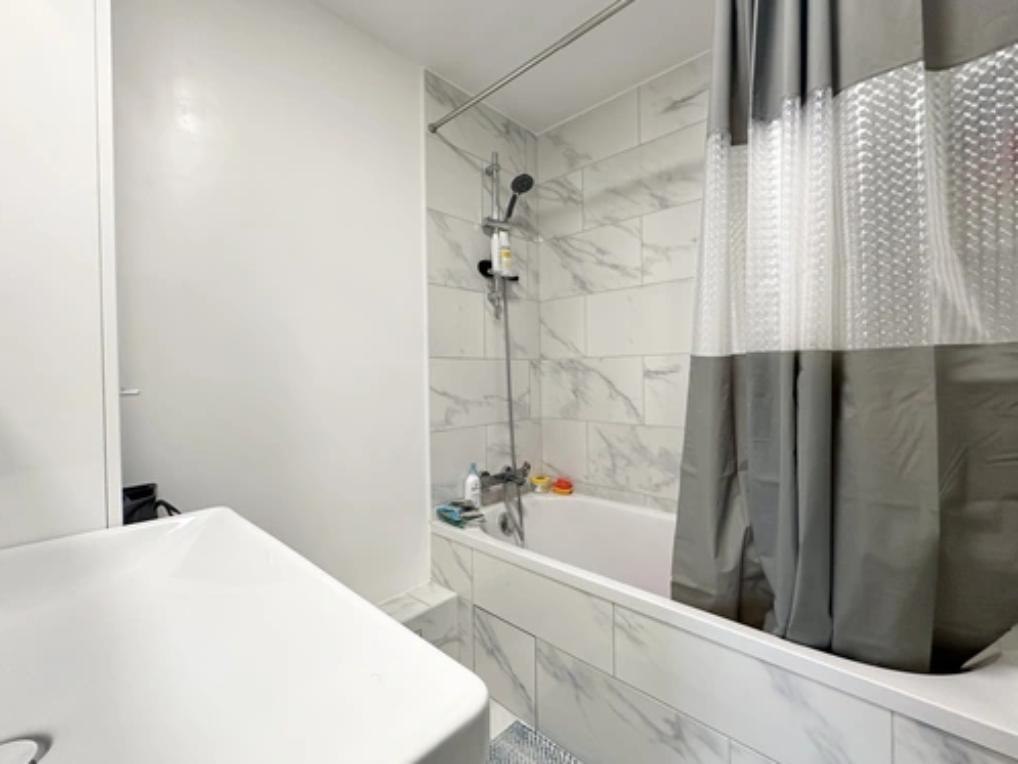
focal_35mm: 15
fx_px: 441
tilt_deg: +0.1
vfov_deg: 81.8
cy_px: 377
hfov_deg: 98.0
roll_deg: +1.1
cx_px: 540
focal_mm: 2.22
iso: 200
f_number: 2.2
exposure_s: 1/100
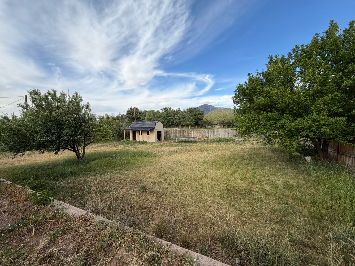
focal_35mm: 14
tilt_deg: -4.0
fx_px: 144
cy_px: 133
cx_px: 178
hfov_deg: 102.1
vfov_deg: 85.7
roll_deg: +1.4
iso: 40
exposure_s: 1/770
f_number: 2.2
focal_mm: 2.22
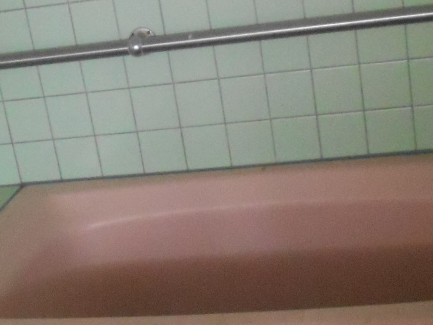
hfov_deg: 23.5
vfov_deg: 17.7
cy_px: 207
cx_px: 179
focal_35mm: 83
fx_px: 1038
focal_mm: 4.6
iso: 800
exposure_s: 1/50
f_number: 3.2
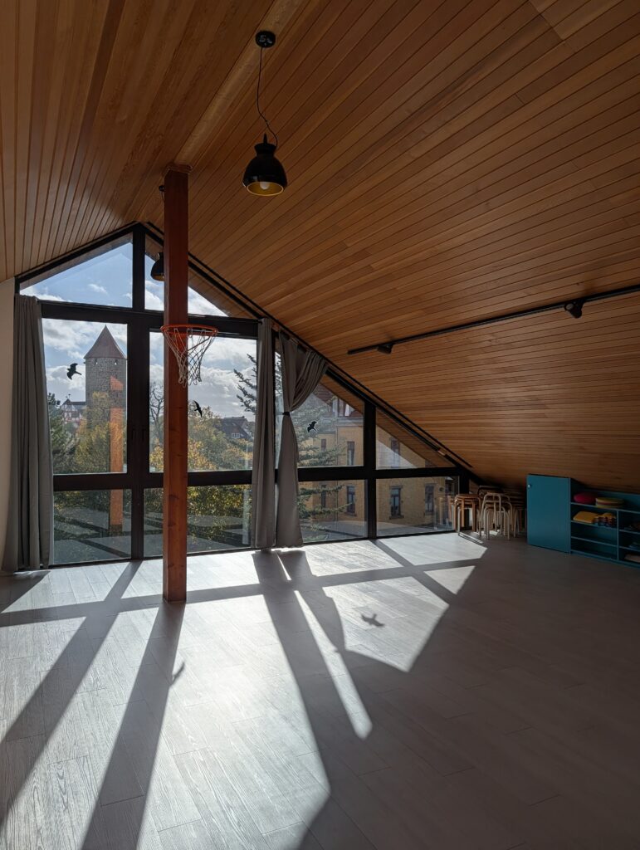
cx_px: 320
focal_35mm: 24
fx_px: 590
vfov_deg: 71.5
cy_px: 425
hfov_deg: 56.9
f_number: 1.68
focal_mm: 6.9
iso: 21
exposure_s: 1/4149
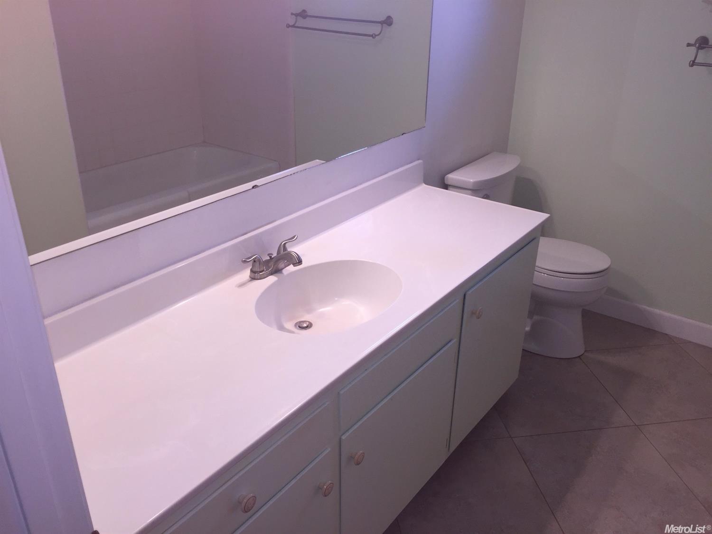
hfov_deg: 61.7
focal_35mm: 29
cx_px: 356
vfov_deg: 48.2
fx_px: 596
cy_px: 267
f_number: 2.2
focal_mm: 4.15
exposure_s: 1/47
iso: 32
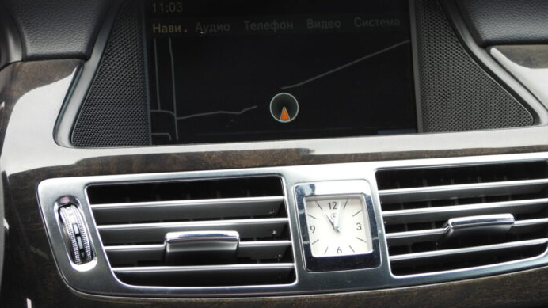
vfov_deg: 11.9
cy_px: 129
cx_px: 273
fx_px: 1482
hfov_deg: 21.0
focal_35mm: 102
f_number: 3.5
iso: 100
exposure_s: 1/80
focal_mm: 16.3
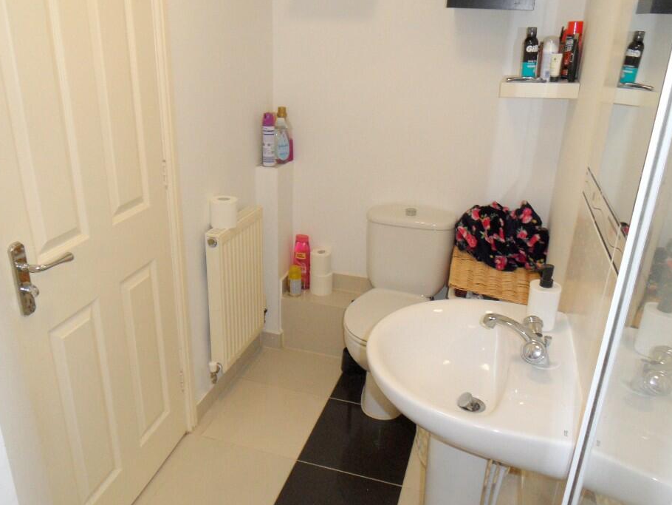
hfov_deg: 65.3
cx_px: 337
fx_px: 524
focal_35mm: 27
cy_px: 246
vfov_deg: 51.4
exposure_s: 1/30
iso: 200
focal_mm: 3.9
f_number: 3.2
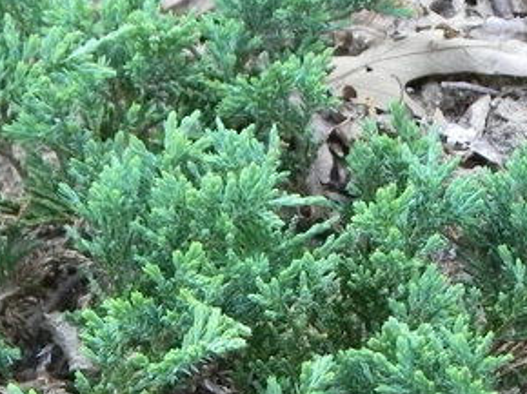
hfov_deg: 11.9
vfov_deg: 8.8
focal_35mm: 166
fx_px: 2525
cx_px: 224
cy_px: 459
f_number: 3.9
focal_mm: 8.6
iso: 400
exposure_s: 1/33
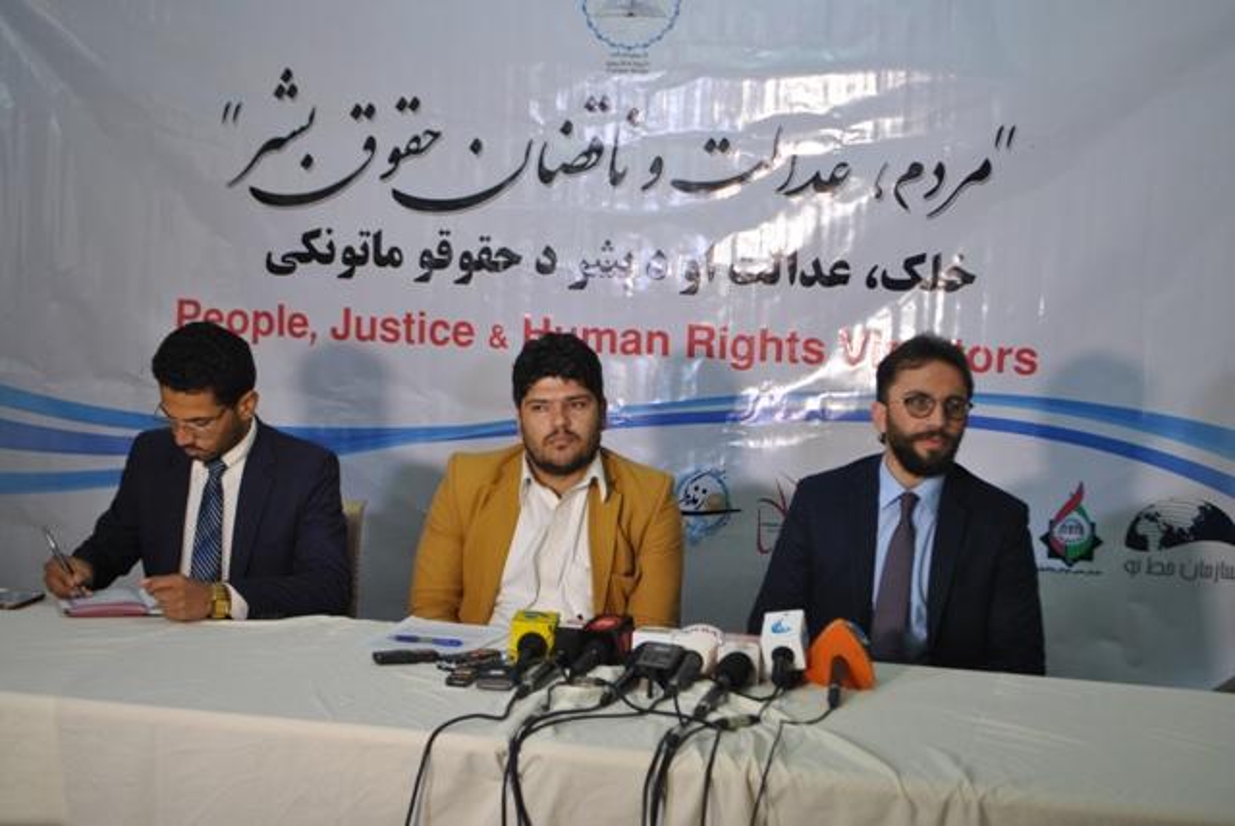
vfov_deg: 22.7
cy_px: 413
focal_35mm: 60
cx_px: 618
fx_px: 2060
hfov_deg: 33.4
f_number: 5.3
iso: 400
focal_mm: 40
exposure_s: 1/20
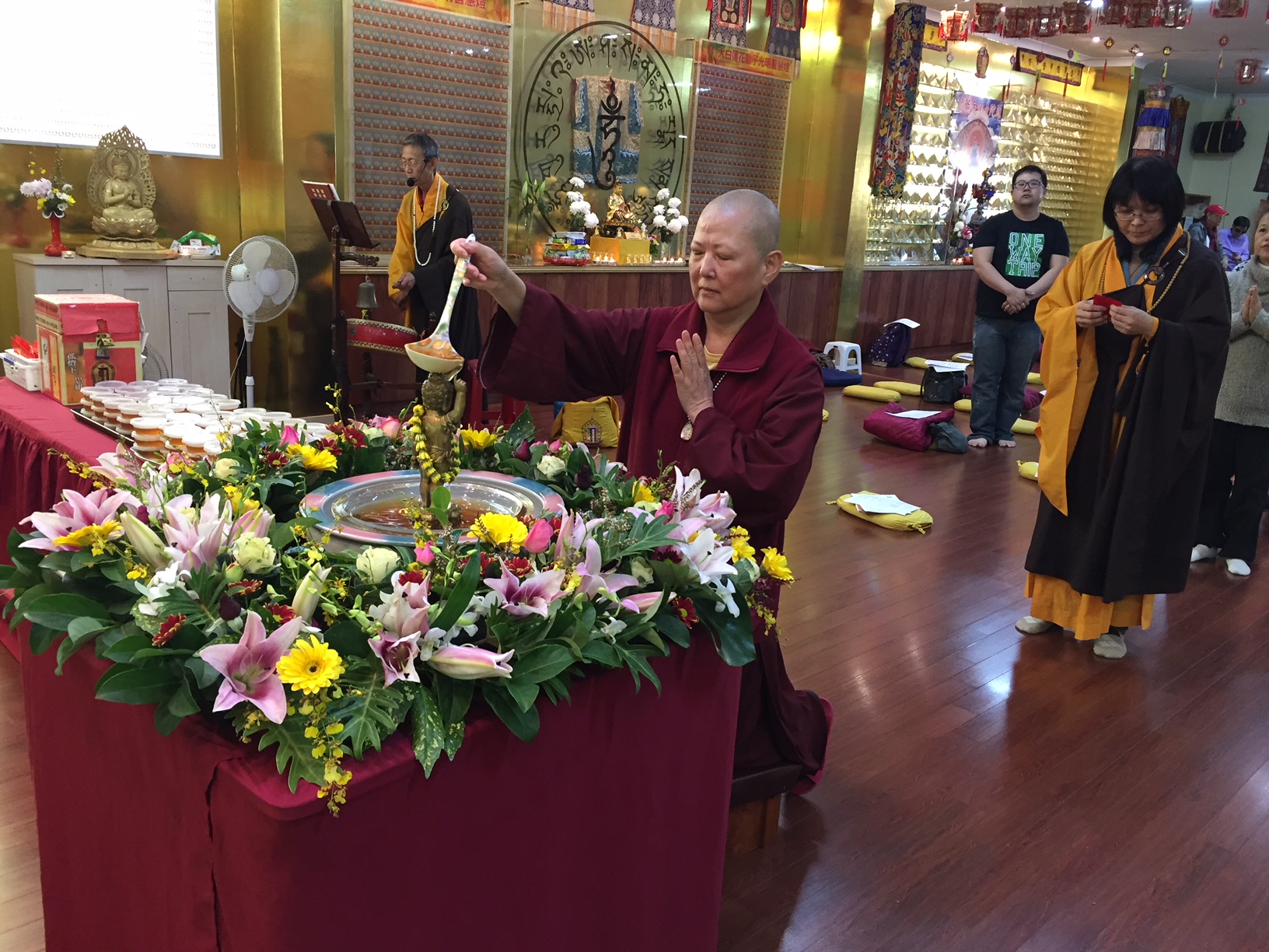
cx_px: 634
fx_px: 1063
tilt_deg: -15.3
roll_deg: -4.9
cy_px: 476
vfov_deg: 48.2
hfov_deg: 61.7
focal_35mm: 29
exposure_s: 1/33
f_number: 2.2
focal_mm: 4.15
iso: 160
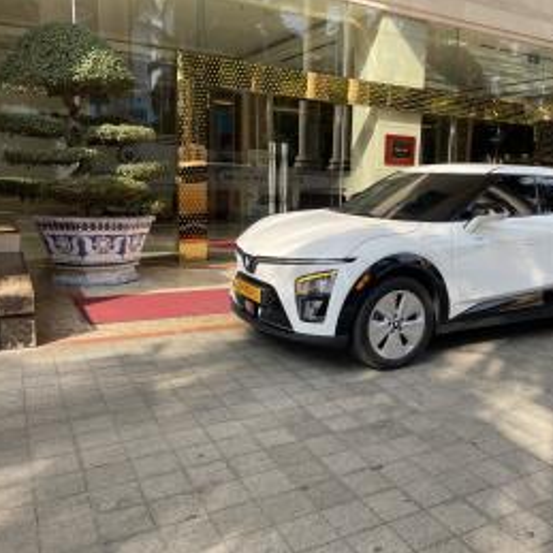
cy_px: 275
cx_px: 361
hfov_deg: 51.7
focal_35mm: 31
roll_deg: -3.0
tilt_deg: -8.2
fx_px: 560
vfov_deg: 52.5
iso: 32
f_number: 1.6
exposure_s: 1/924
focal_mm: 4.2
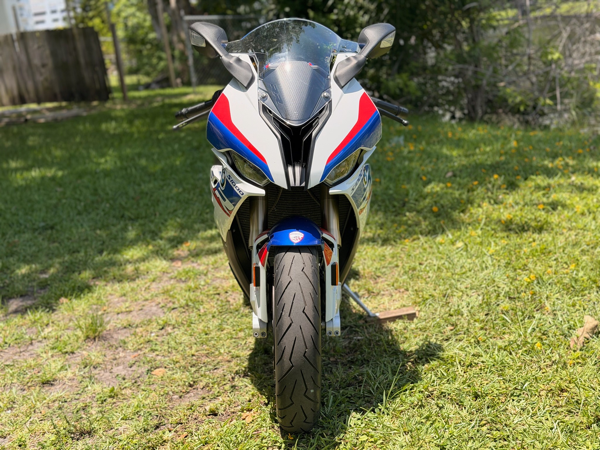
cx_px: 300
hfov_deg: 39.7
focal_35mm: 48
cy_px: 225
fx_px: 832
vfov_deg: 30.3
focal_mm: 6.76
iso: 100
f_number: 1.78
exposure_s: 1/2762
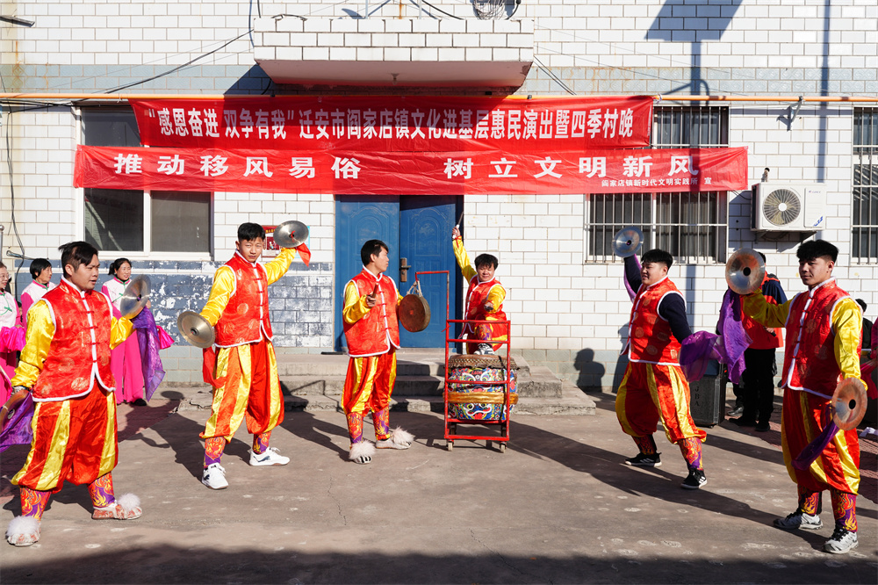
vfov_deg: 39.9
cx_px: 439
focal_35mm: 33
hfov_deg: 57.2
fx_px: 805
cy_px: 292
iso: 200
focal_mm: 33
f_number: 8
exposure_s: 1/500
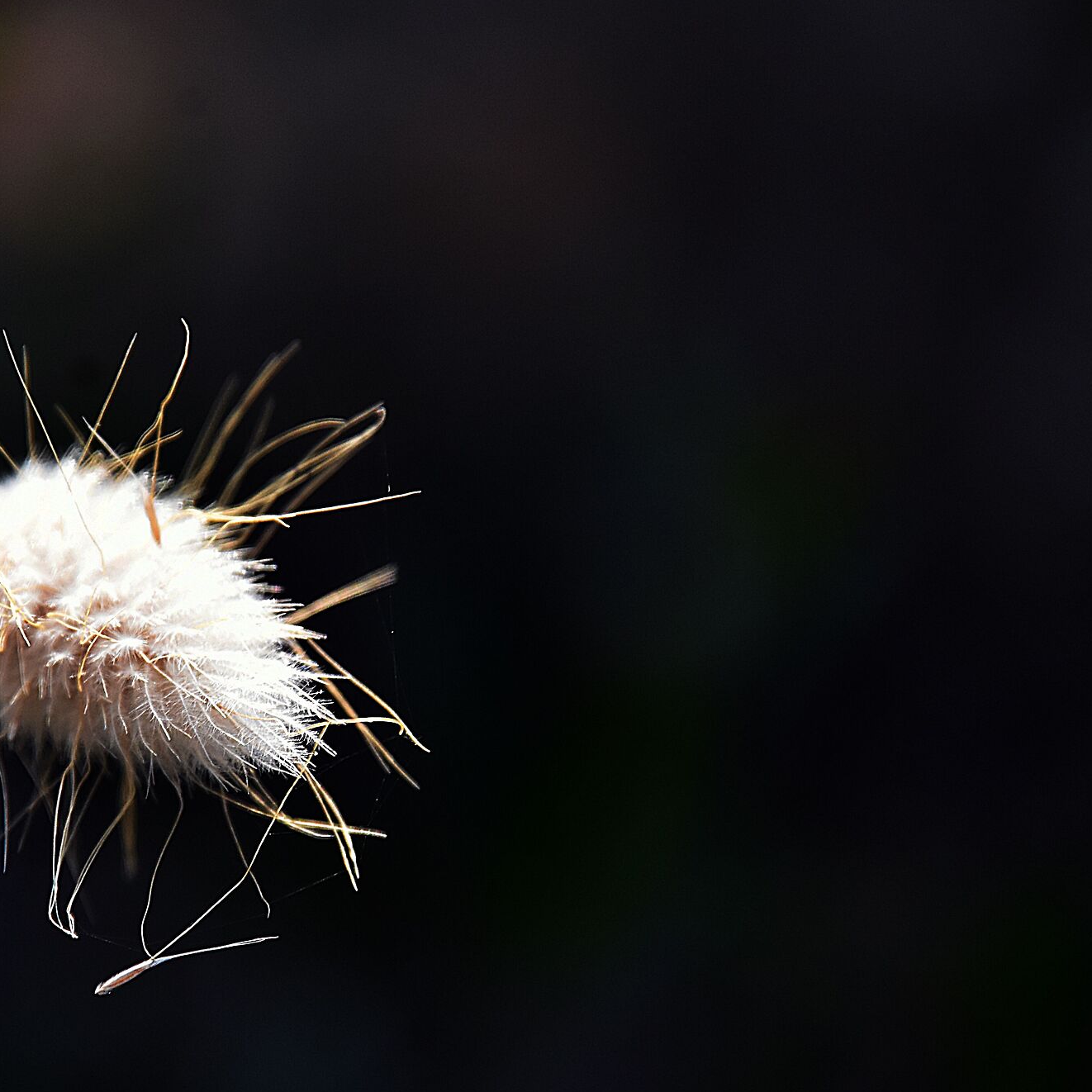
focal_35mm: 324
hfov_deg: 5.4
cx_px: 328
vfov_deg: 5.4
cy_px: 628
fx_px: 11564
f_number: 8
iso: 800
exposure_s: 1/1000
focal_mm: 140
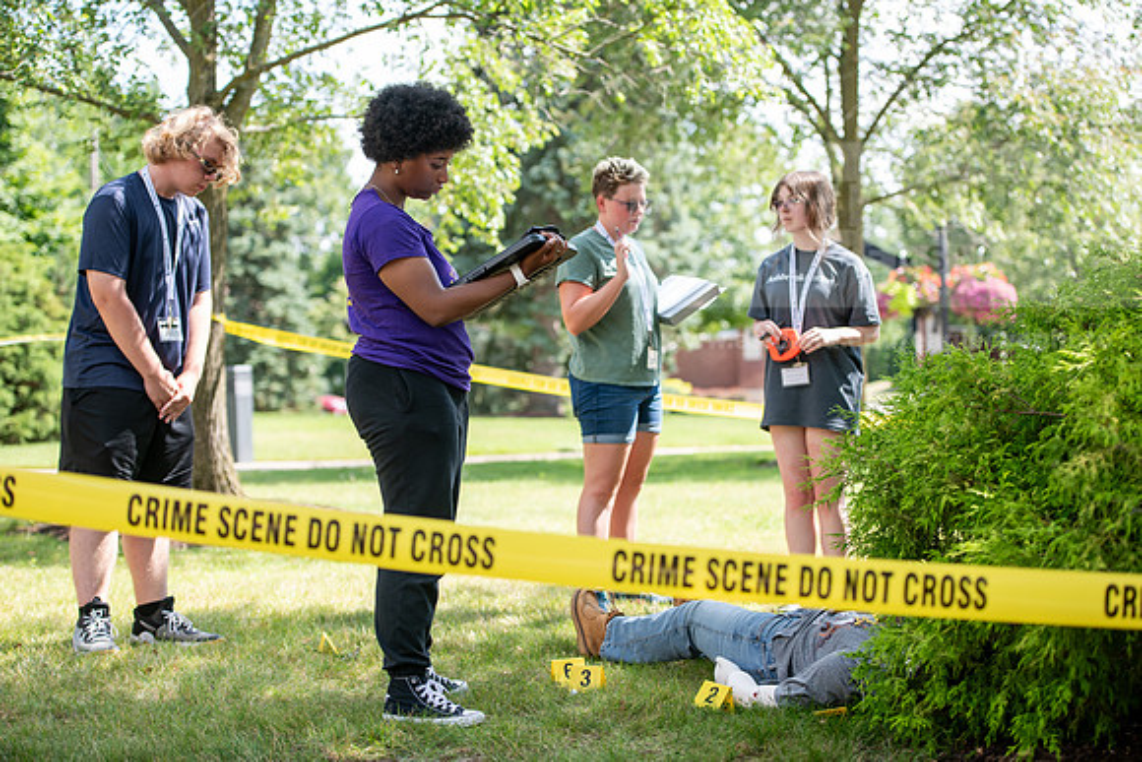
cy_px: 381
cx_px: 571
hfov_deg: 28.8
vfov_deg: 19.5
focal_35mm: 70
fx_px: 2221
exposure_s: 1/400
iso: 160
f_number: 3.2
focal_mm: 70
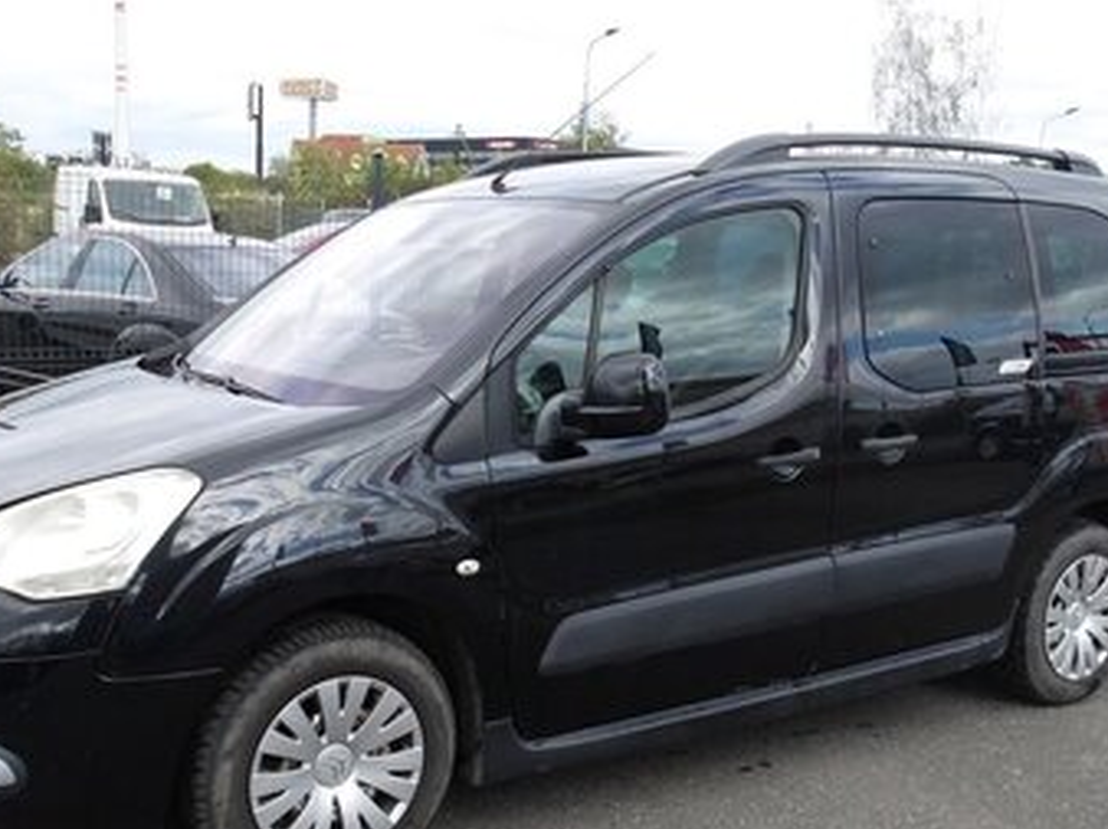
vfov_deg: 36.7
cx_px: 492
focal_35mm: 39
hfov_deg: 47.8
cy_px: 485
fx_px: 1247
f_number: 3
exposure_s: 1/465
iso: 100
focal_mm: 4.9
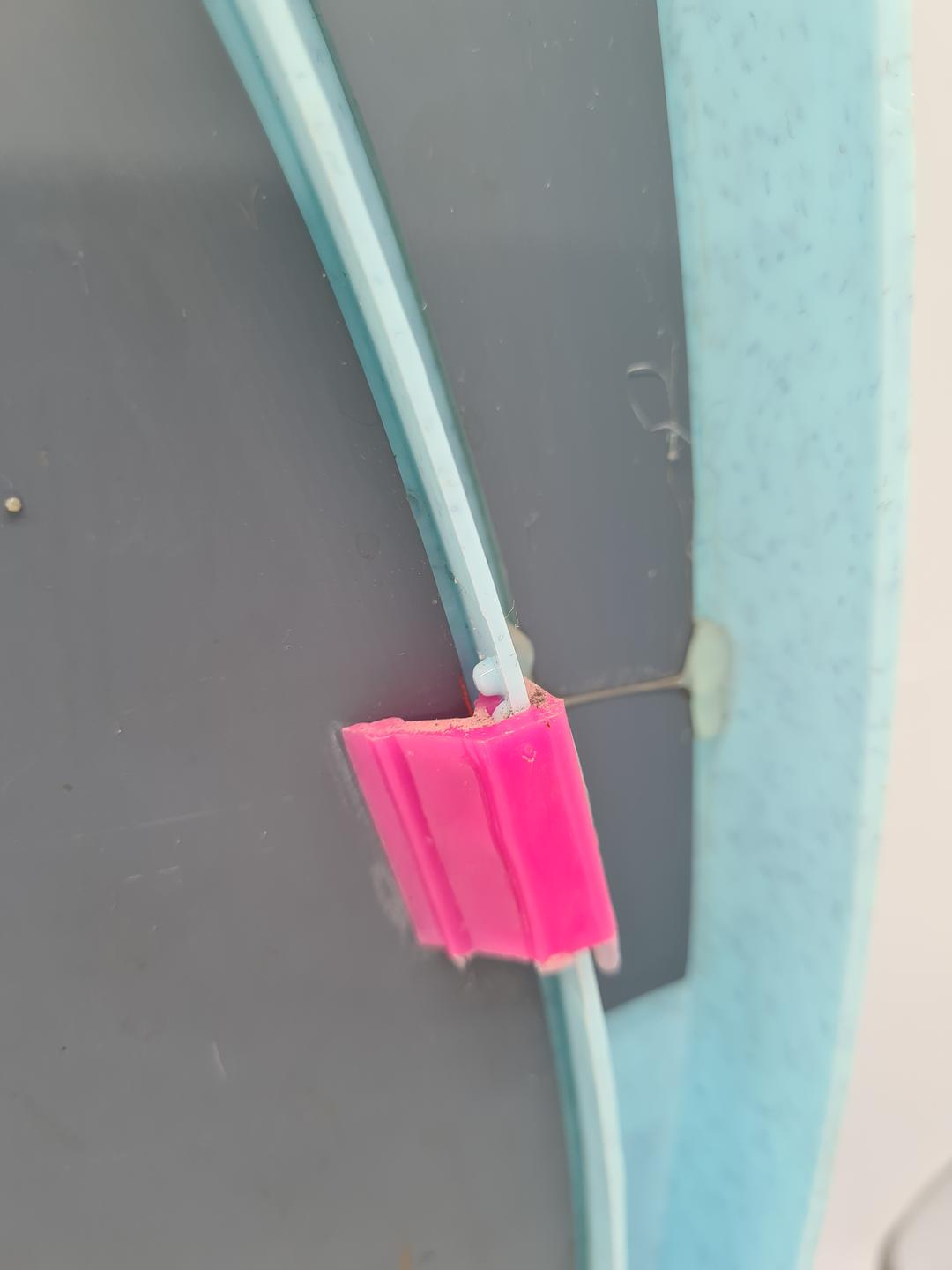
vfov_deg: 67.3
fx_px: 953
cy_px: 635
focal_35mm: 26
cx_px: 476
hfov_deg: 53.1
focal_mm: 5.4
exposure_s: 1/109
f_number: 1.8
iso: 50
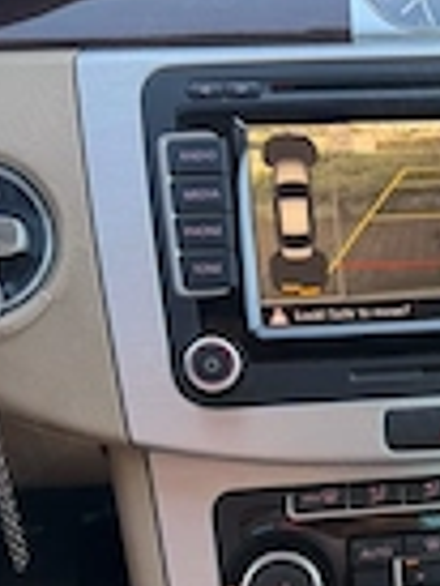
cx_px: 521
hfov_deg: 19.8
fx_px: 1185
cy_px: 458
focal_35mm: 70
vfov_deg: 27.3
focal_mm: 6.76
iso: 80
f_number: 1.78
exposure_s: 1/75
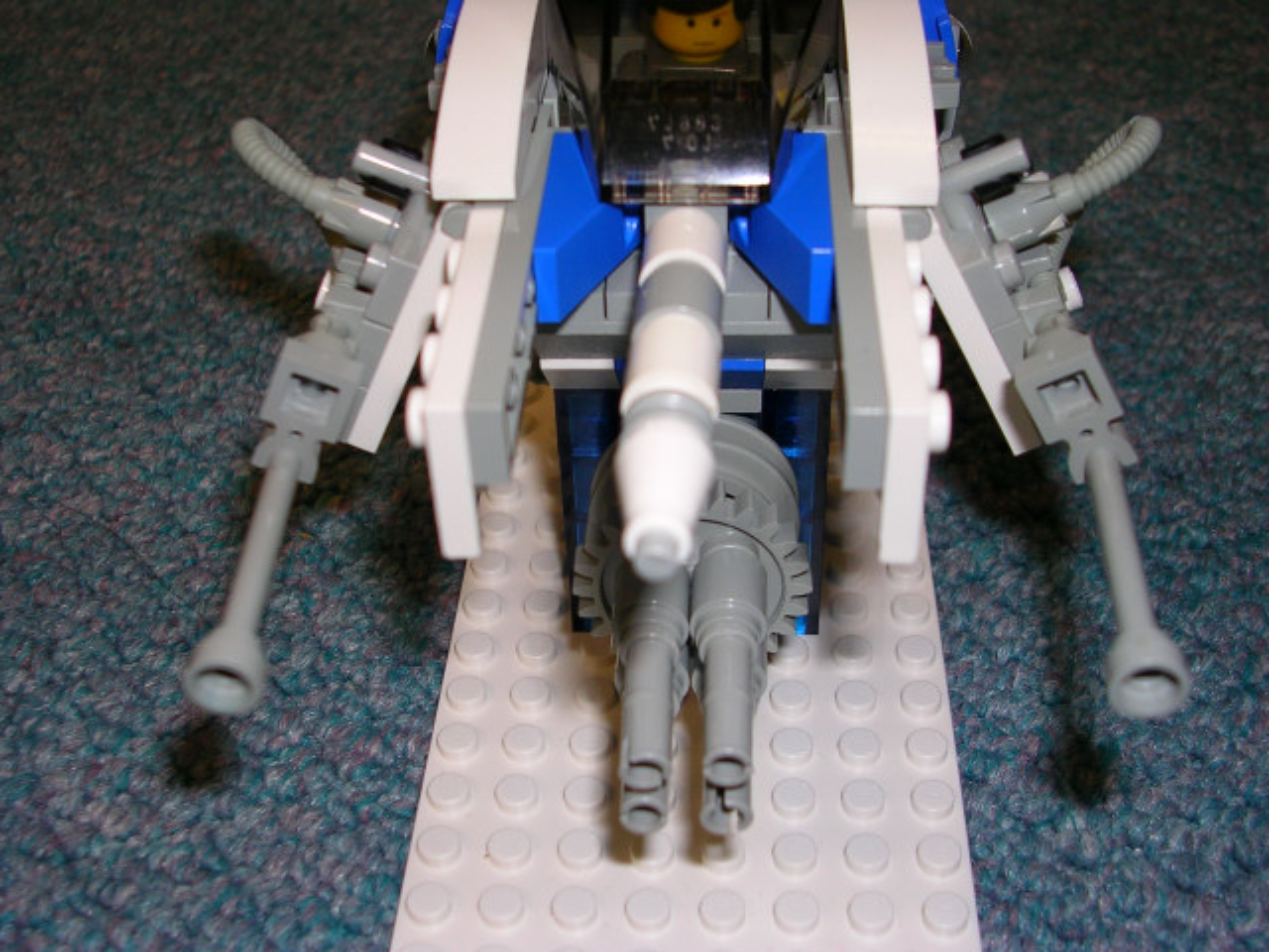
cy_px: 476
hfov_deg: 43.9
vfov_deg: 33.6
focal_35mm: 43
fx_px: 1576
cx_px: 634
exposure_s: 1/60.1
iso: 50
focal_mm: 6.6
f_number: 3
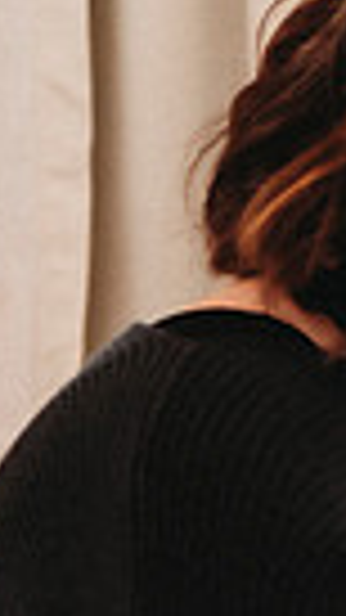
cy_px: 492
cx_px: 1200
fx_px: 5157
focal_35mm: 316
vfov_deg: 6.8
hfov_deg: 3.7
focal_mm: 70
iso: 100
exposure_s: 1/125
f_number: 2.8
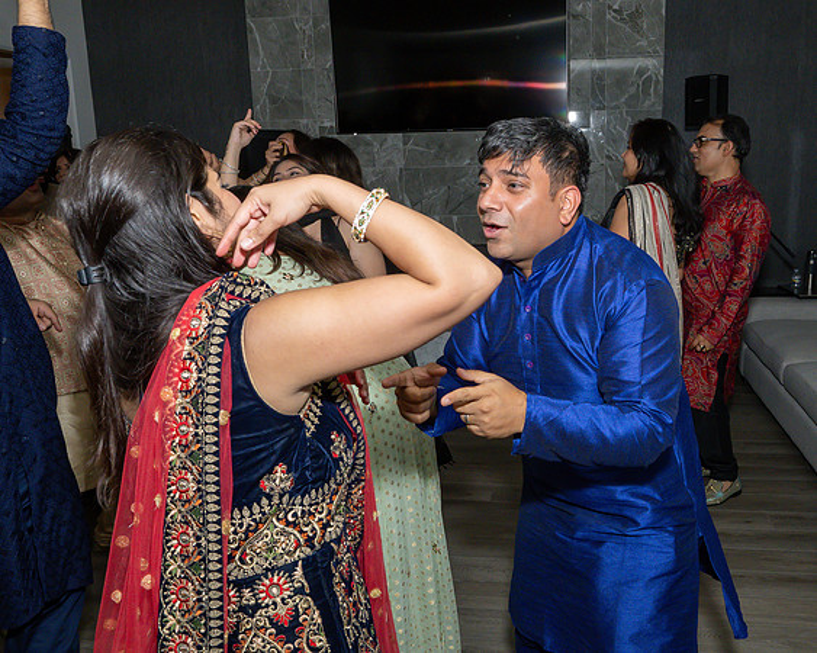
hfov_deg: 56.2
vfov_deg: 46.4
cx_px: 469
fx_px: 762
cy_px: 315
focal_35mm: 32
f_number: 8
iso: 640
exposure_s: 1/250
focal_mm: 17
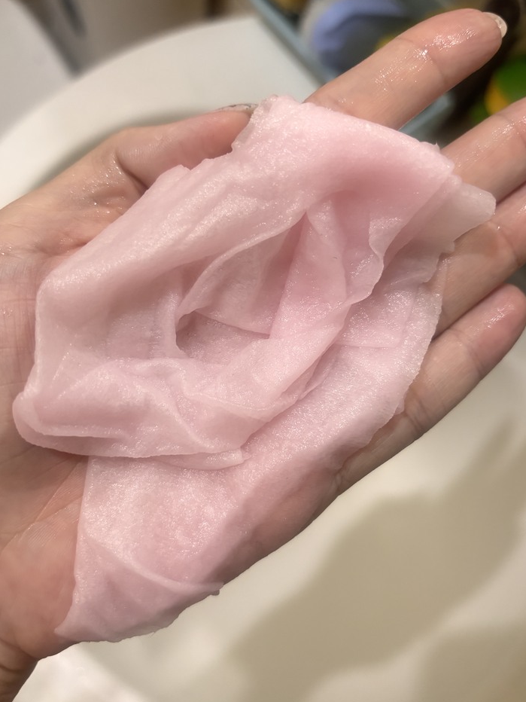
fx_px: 588
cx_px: 243
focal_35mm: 29
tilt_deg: -65.0
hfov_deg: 48.2
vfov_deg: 61.7
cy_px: 349
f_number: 1.6
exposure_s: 1/60
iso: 250
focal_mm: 5.96
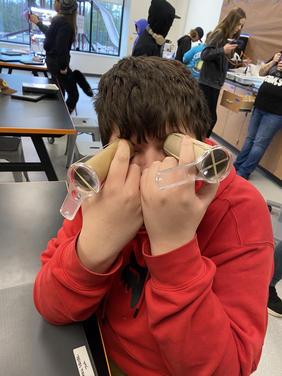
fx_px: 282
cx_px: 141
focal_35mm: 26
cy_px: 188
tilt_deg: -28.6
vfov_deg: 67.3
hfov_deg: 53.1
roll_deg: -8.5
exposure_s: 1/60
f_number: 1.8
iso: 200
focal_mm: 4.25
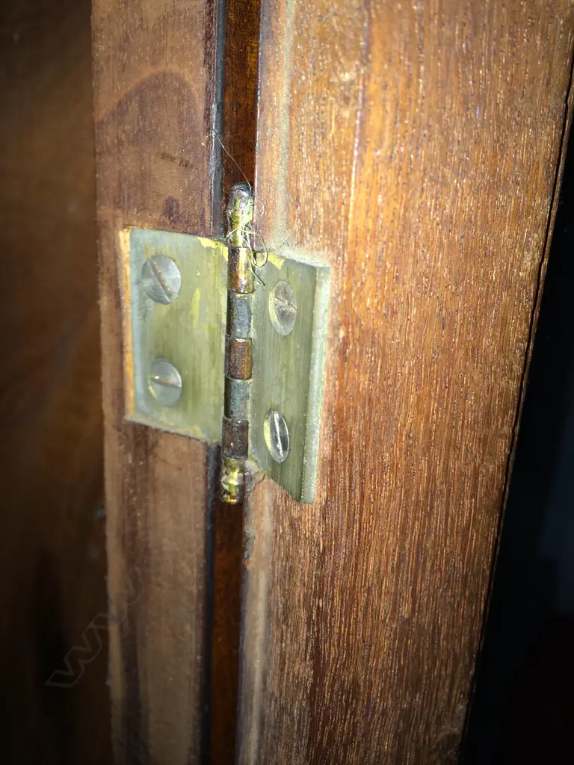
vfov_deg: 60.0
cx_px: 287
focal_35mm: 30
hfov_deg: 46.8
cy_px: 382
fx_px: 663
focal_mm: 4.12
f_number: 2.2
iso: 32
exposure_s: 1/84
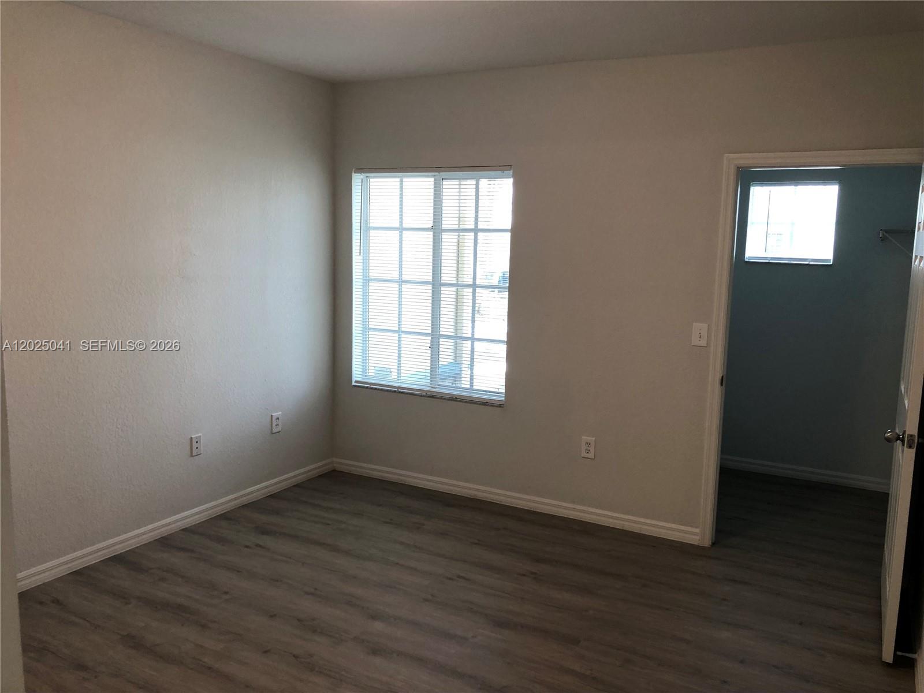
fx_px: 747
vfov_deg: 49.7
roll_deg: -0.8
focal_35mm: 28
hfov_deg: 63.4
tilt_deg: -7.8
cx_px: 462
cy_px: 346
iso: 32
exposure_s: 1/24
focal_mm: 3.99
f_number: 1.8
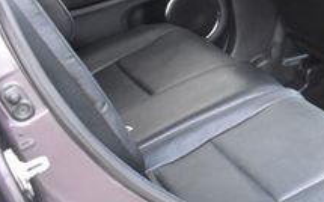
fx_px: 723
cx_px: 417
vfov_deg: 15.7
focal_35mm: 82
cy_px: 18
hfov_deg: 22.6
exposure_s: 1/30
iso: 3200
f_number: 3.5
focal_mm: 18
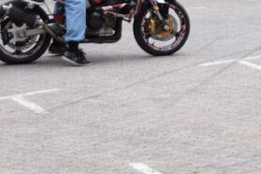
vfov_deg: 6.4
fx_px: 1544
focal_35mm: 213
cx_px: 234
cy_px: -71
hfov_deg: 9.6
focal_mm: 44
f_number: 4.5
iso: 200
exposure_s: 1/500
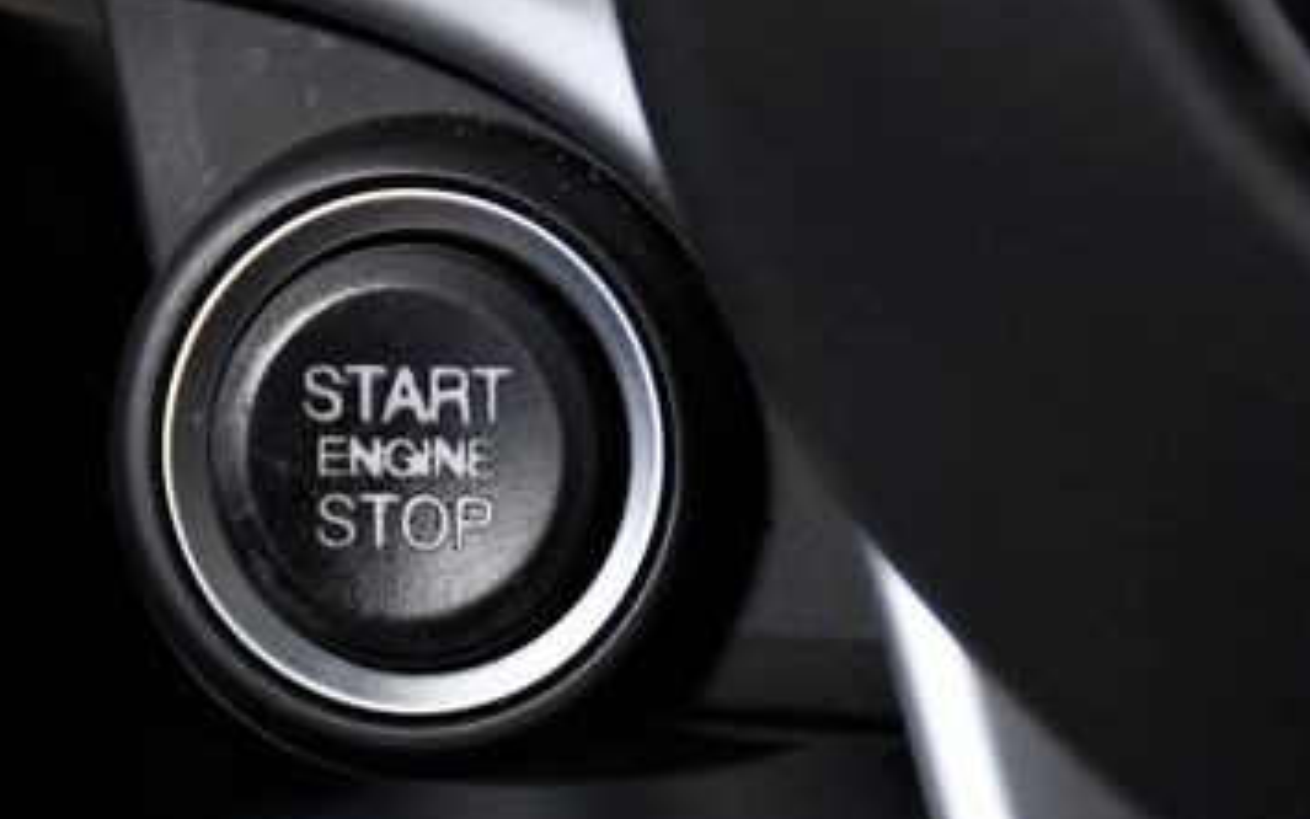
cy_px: 363
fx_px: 7356
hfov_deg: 10.2
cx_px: 410
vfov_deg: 6.4
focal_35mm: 206
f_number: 5
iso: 2500
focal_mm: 75
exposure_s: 1/125
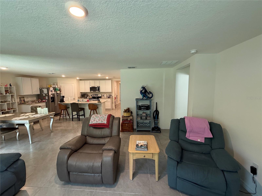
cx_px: 131
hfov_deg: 102.1
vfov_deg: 85.7
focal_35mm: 14
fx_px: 106
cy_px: 98
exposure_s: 1/60
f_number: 2.2
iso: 200
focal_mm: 2.22
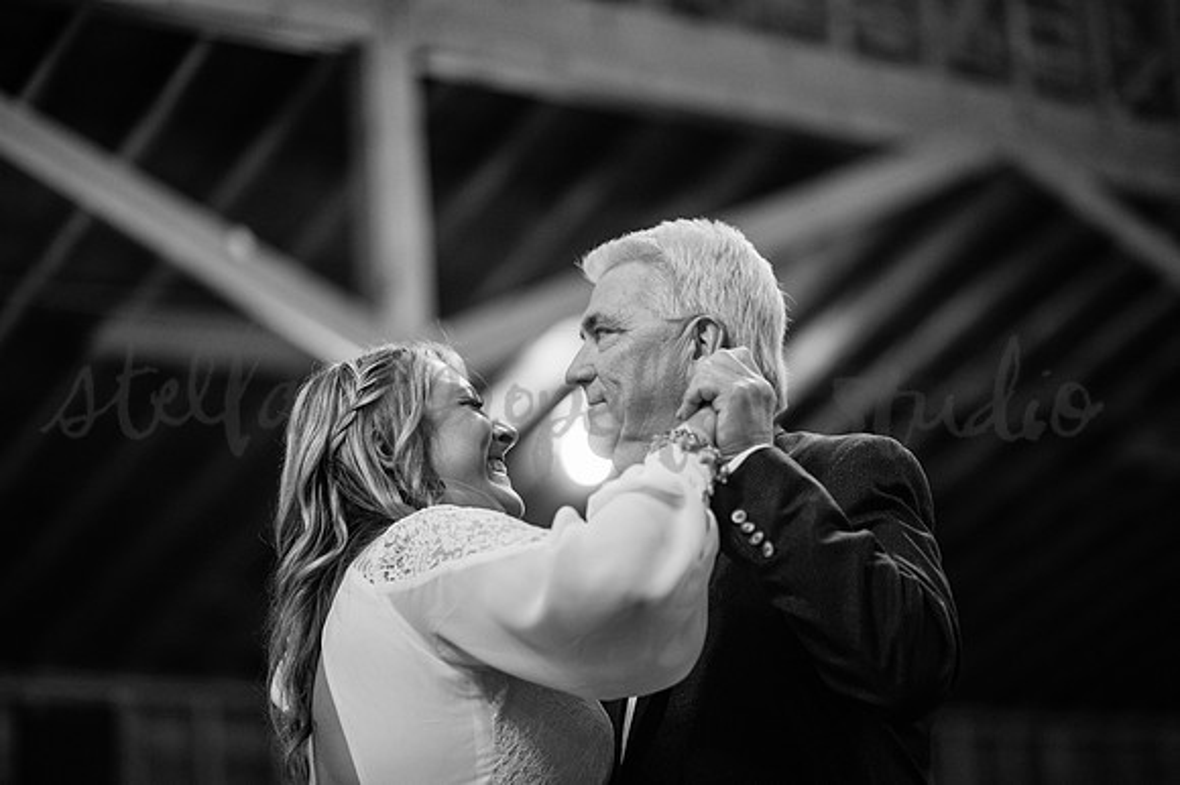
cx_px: 590
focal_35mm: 85
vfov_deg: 16.1
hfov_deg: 23.9
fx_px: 2784
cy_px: 392
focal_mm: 85
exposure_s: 1/250
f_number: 1.4
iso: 2500
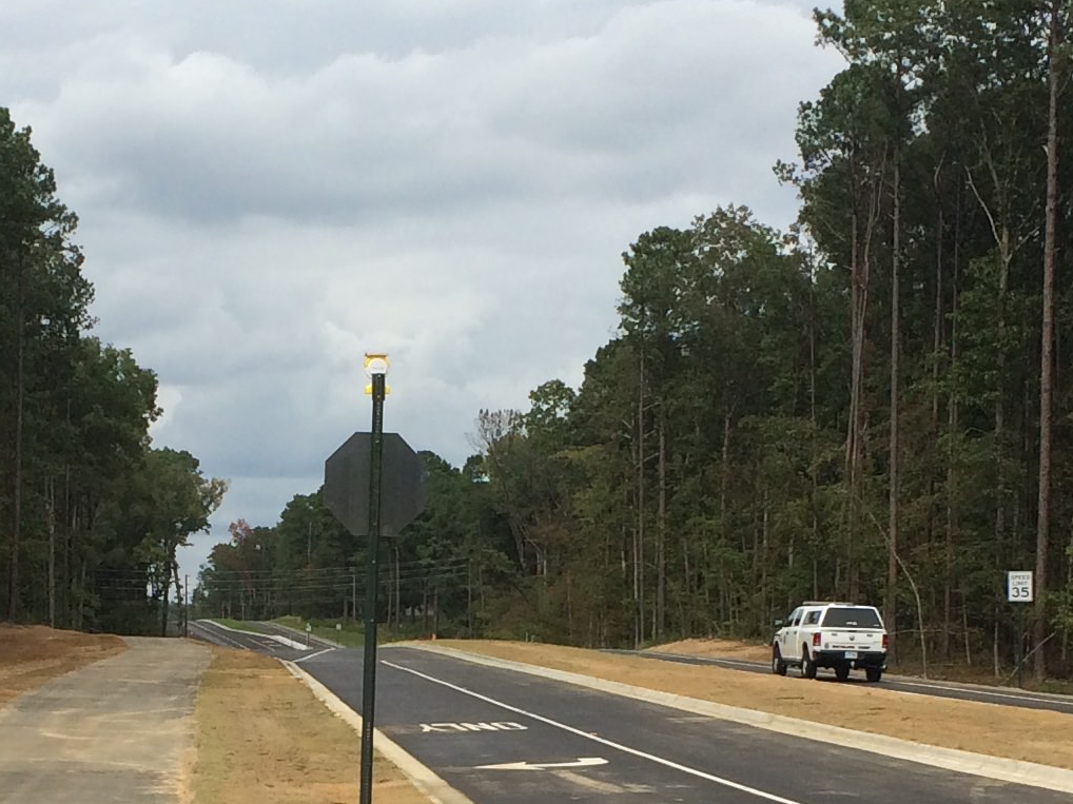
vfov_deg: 15.6
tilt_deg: -3.5
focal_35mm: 93
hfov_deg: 21.1
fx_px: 2882
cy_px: 771
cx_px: 421
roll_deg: +0.4
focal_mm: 4.15
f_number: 2.2
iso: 32
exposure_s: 1/2283
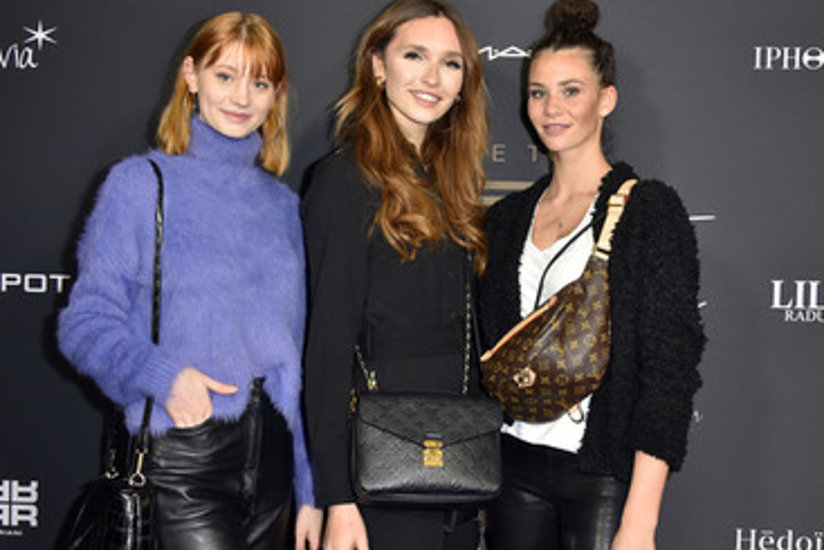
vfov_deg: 31.2
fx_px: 985
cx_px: 455
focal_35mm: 43
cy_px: 285
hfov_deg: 45.3
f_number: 5.6
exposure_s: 1/80
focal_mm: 35
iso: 1000
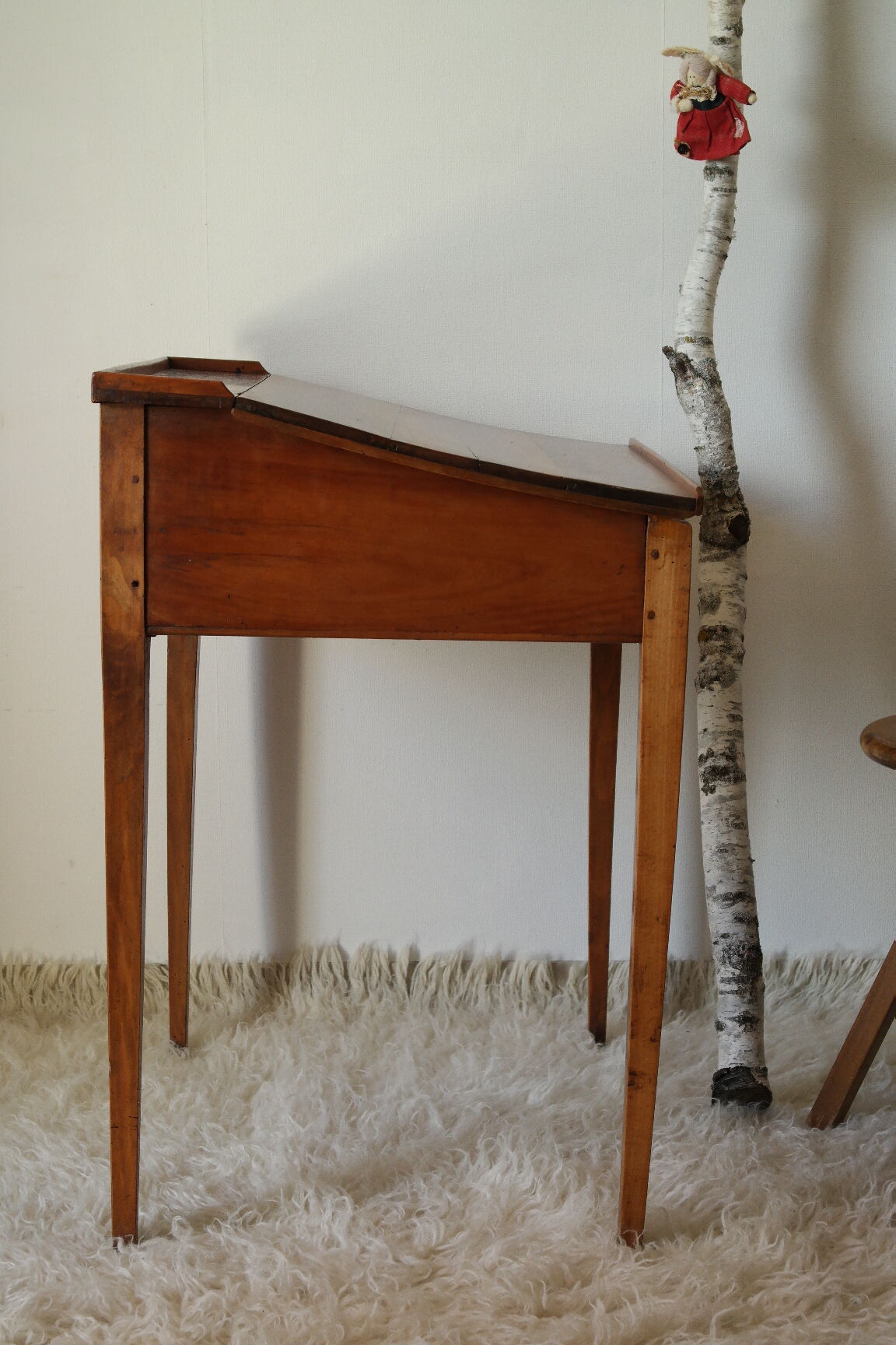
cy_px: 672
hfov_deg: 19.7
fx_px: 2576
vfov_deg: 29.2
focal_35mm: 69
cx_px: 448
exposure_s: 1/50
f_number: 5.6
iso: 800
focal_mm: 45
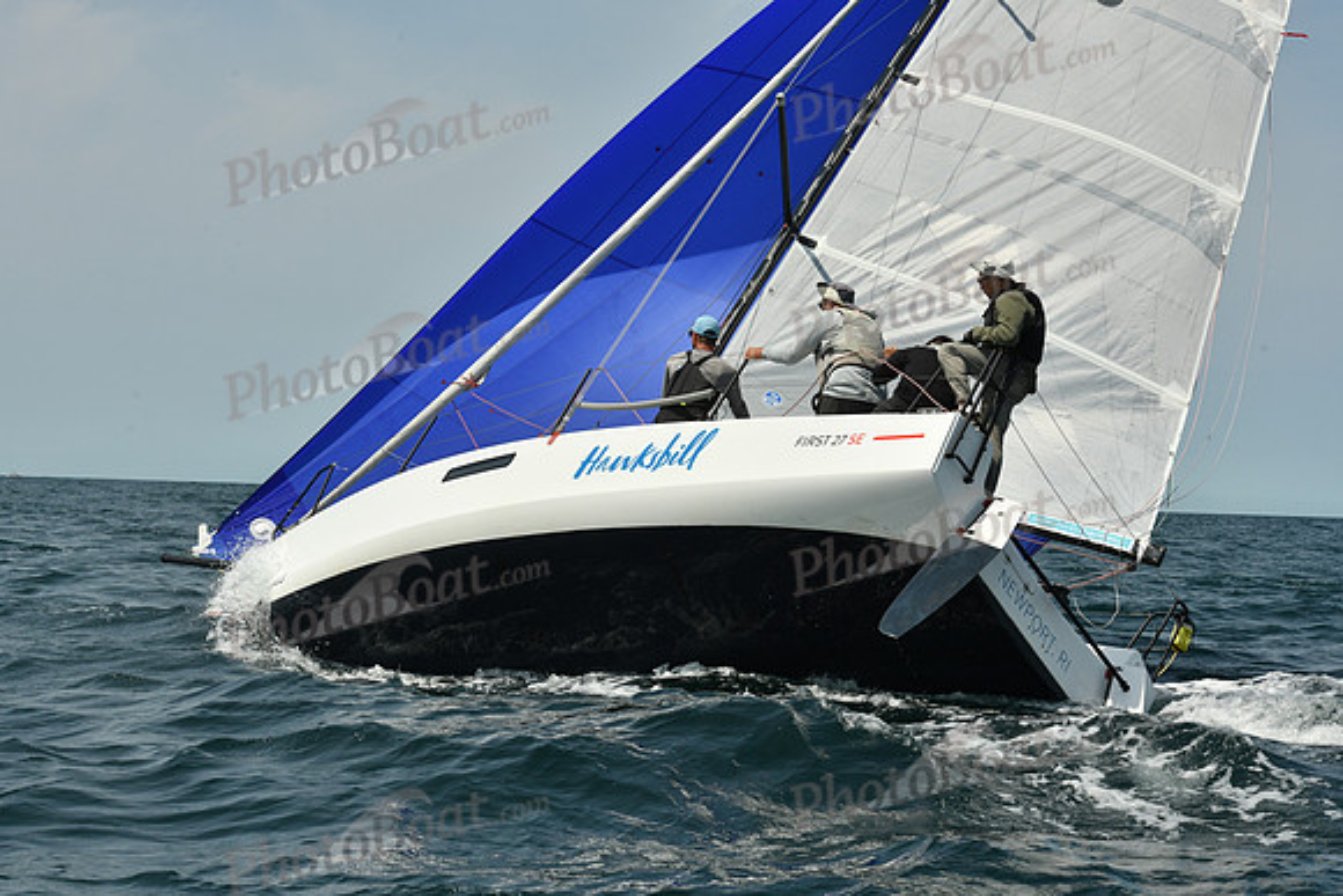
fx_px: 2612
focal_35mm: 70
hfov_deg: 28.8
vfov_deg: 19.5
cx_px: 672
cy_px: 448
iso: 320
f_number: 11
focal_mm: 70
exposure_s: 1/1000
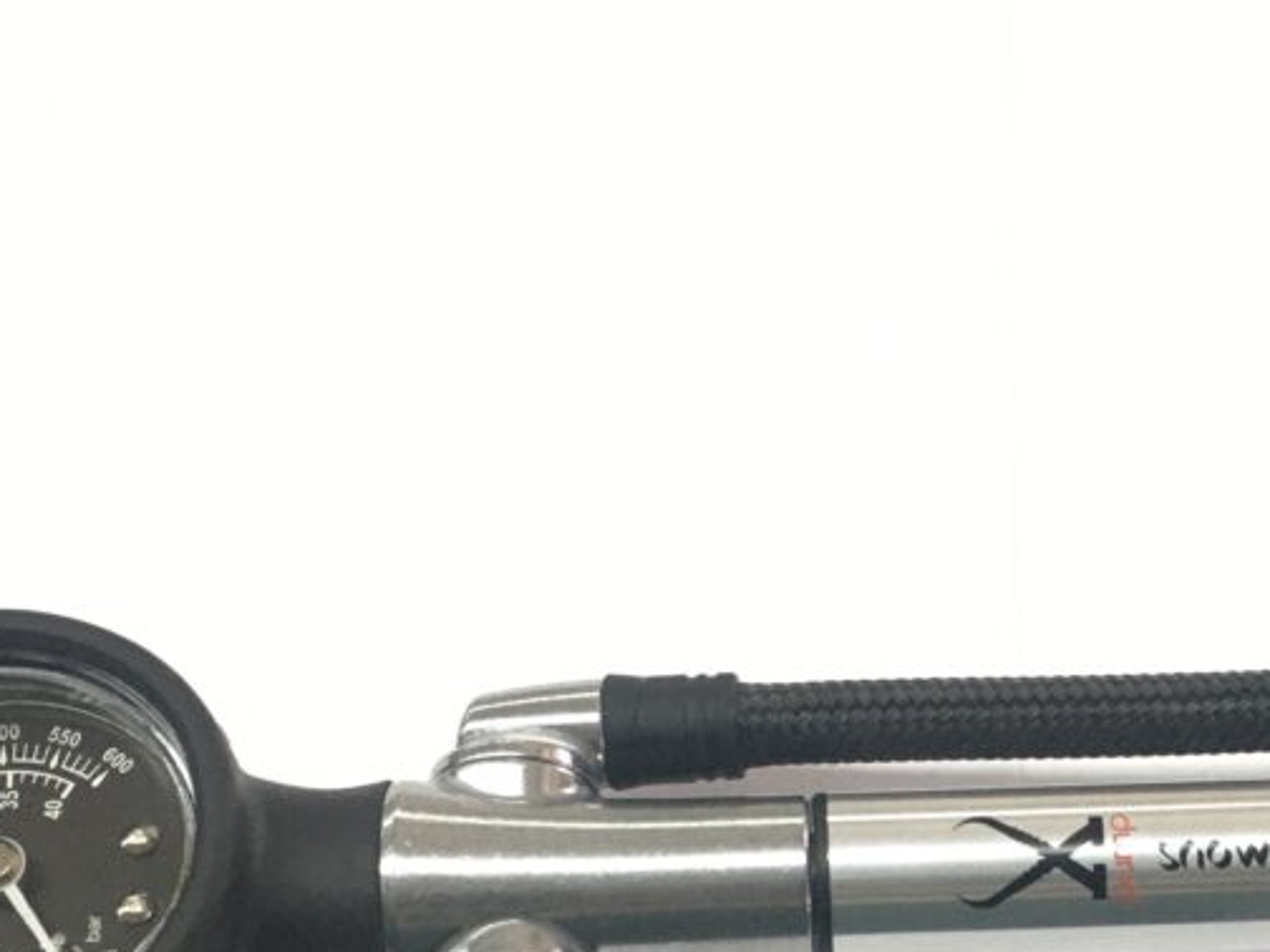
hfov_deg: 27.5
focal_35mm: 69
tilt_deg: -67.3
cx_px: 1033
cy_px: 1050
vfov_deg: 20.3
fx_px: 2531
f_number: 2.2
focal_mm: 4.15
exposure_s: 1/33
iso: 50
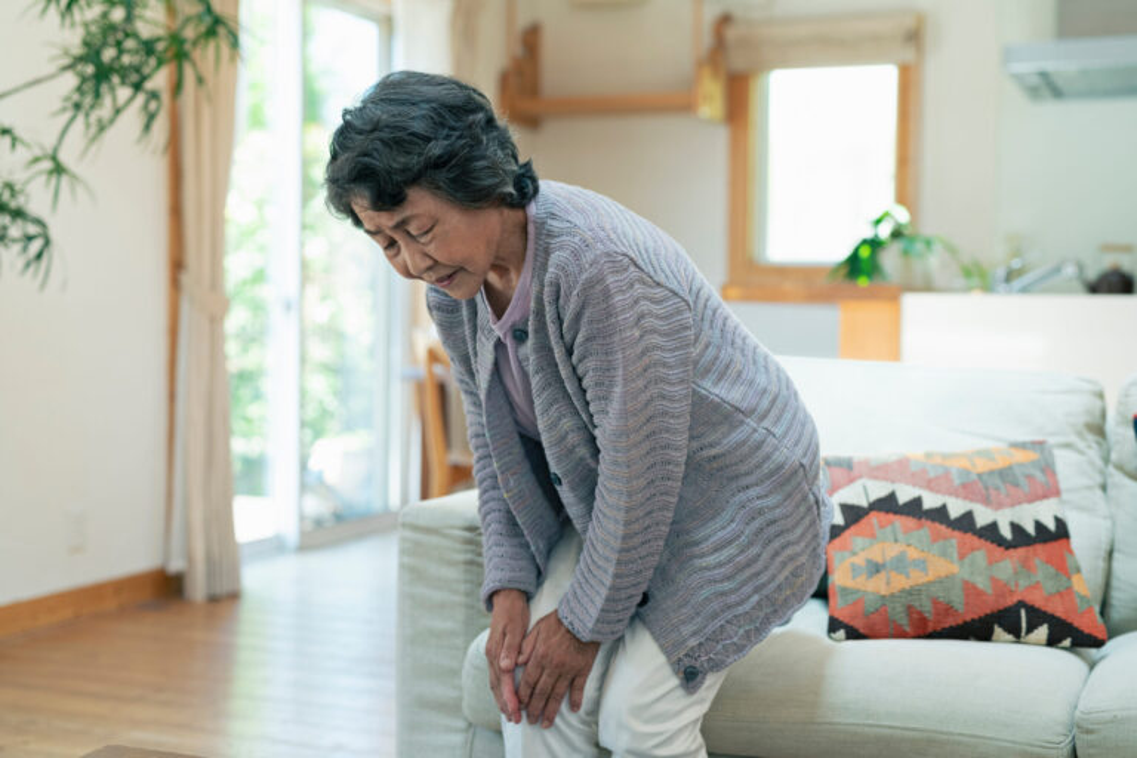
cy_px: 379
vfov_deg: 27.0
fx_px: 1579
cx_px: 568
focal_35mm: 50
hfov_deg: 39.6
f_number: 2.8
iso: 640
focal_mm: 50
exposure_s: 1/320
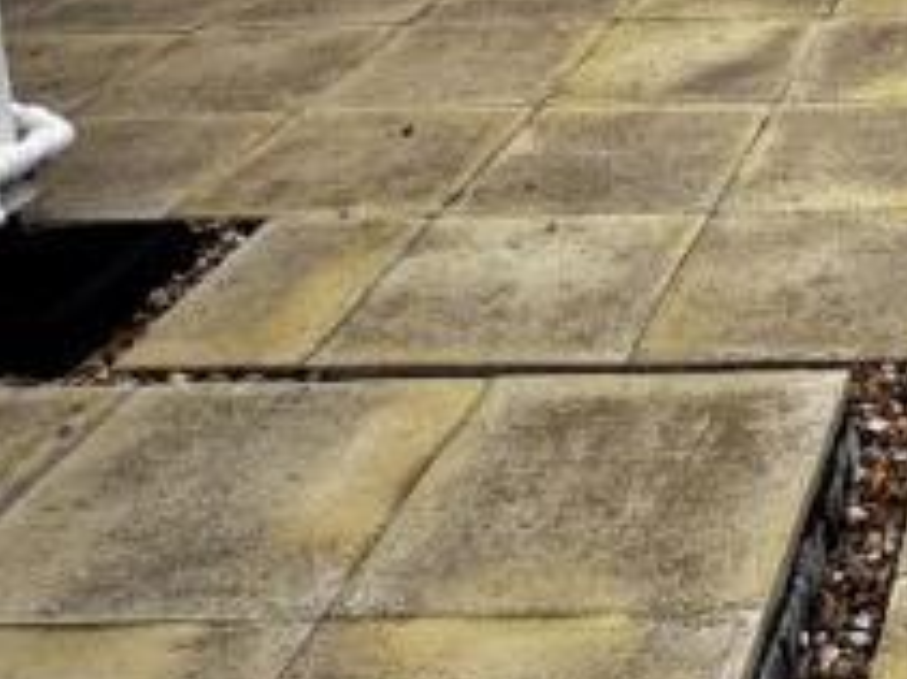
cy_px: -297
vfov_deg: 19.3
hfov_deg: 24.3
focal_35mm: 68
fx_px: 1781
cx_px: 1234
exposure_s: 1/573
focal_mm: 2.22
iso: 50
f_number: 2.2
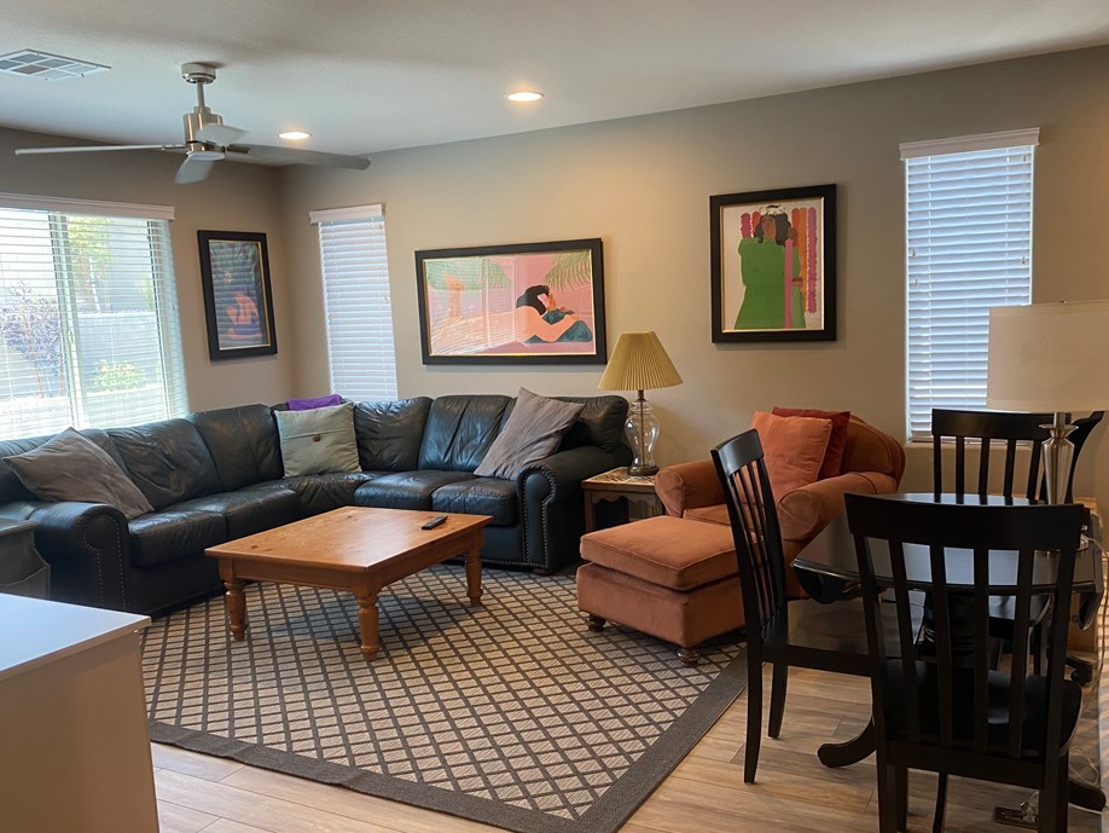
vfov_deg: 48.2
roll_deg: +3.4
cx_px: 588
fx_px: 929
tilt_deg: -8.0
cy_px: 427
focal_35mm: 29
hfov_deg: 61.6
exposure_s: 1/60
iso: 125
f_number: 1.8
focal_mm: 4.25
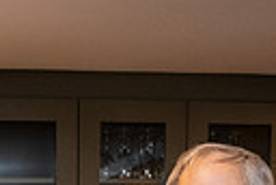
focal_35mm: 122
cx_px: -2
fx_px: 938
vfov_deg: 10.2
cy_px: 397
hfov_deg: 16.4
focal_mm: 27
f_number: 3.2
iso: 2500
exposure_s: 1/160
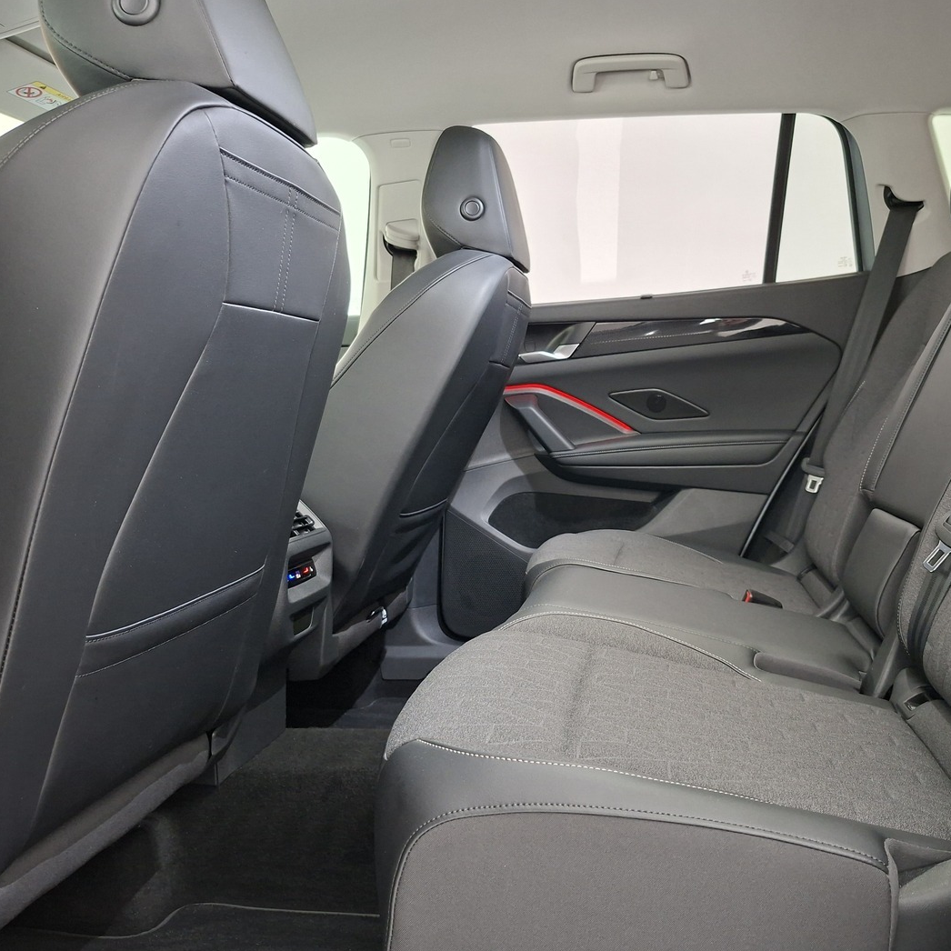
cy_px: 471
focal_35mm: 28
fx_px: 870
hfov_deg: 56.9
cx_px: 562
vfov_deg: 57.3
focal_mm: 5.54
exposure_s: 1/25
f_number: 1.8
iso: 640
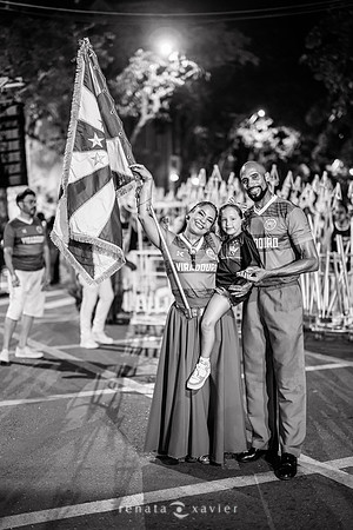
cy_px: 265
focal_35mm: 50
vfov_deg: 39.6
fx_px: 735
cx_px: 176
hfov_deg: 27.0
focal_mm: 50
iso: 2500
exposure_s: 1/320
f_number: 1.2
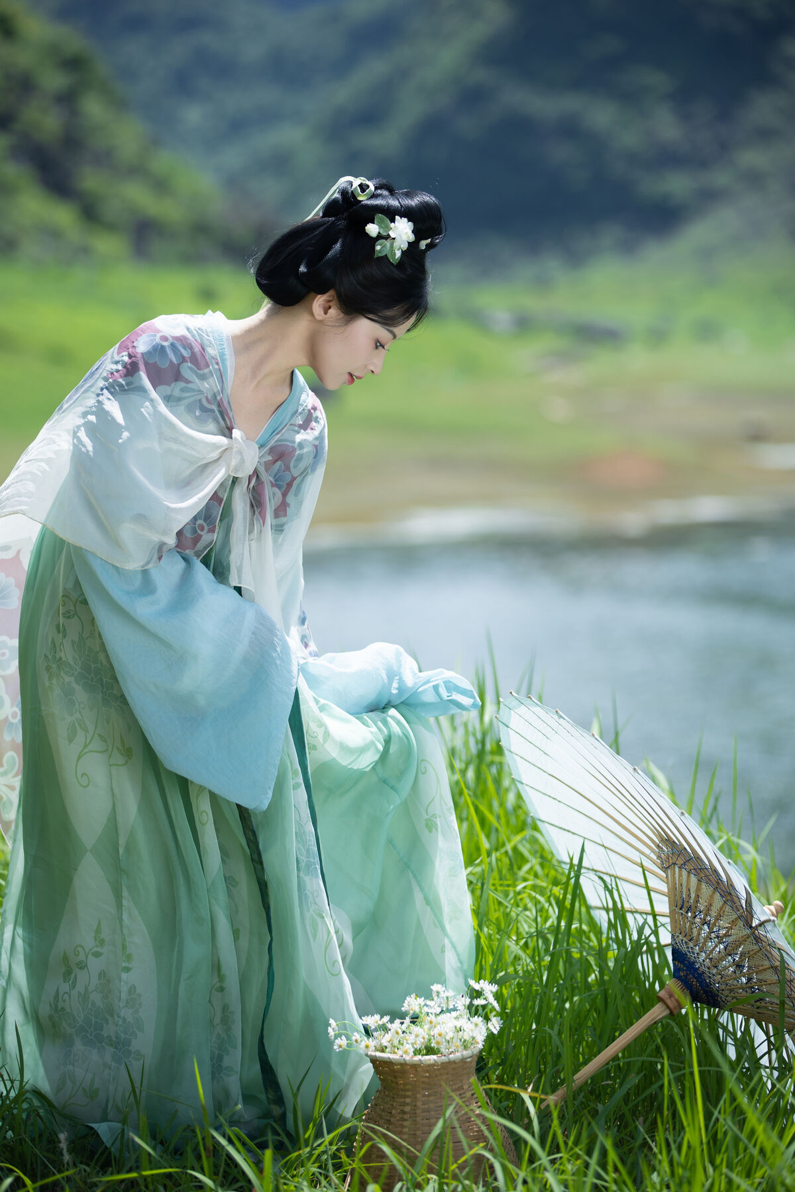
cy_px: 596
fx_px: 3975
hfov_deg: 11.4
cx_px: 398
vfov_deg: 17.1
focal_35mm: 120
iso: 100
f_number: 2.8
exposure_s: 1/2000
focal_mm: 120
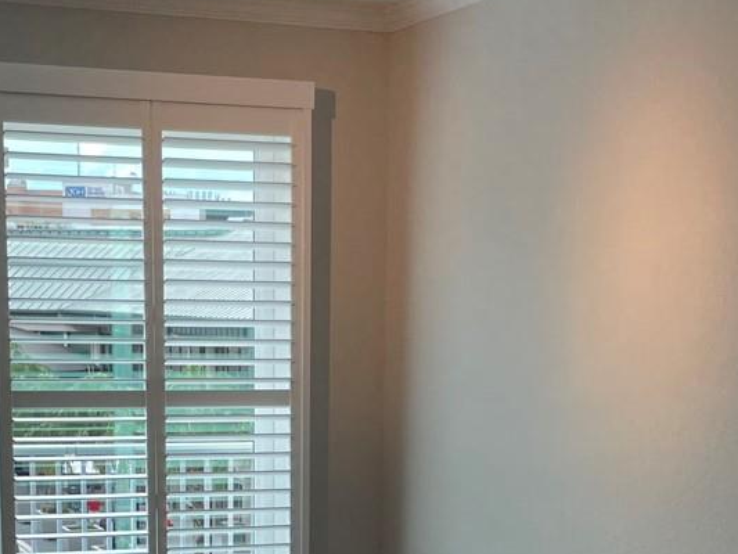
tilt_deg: -9.5
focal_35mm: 78
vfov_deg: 18.2
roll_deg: -1.1
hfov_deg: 25.0
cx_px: 328
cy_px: 619
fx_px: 1663
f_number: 1.6
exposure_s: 1/120
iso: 32
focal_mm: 4.2
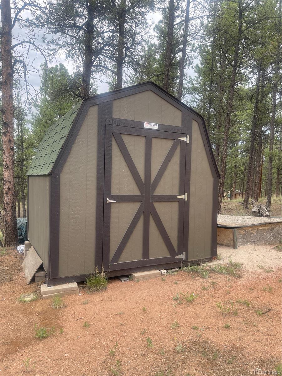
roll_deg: -2.0
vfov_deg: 69.4
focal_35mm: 25
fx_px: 272
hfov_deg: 54.9
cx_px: 141
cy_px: 188
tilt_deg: -1.7
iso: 32
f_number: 1.6
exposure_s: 1/755
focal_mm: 5.1
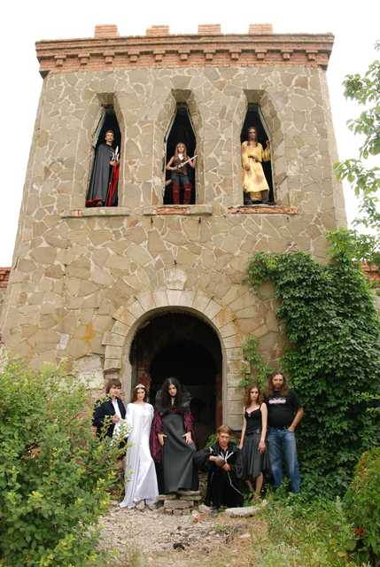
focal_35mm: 27
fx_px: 426
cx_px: 190
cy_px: 284
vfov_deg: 67.3
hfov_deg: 48.1
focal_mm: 18
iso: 500
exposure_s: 1/160
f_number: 6.3
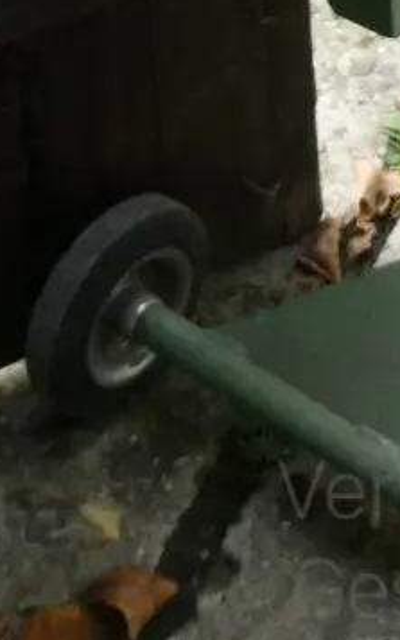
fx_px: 2391
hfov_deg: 9.4
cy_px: -412
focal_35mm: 137
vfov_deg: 14.0
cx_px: 533
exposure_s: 1/60
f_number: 3.3
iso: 125
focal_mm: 4.3
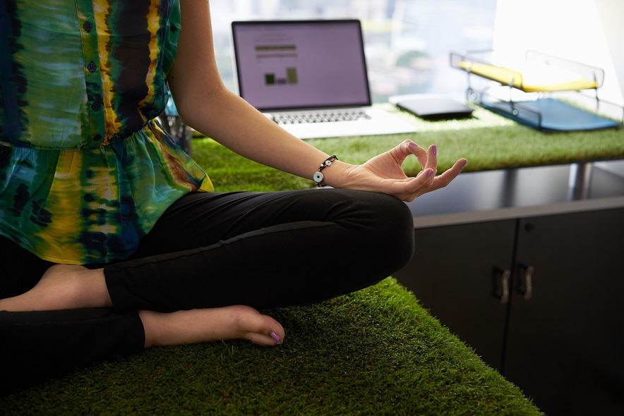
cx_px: 312
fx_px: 954
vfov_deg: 24.6
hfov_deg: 36.2
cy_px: 208
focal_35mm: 55
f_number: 4
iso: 200
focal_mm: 55
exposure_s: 1/125
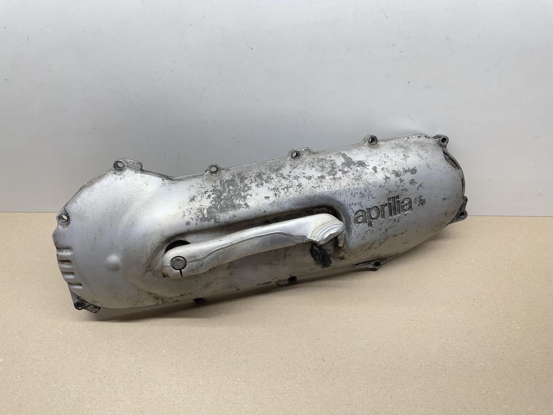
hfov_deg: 67.3
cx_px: 276
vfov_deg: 53.1
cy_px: 208
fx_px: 415
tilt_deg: -46.3
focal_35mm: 26
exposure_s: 1/100
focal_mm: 4.2
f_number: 1.6
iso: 64
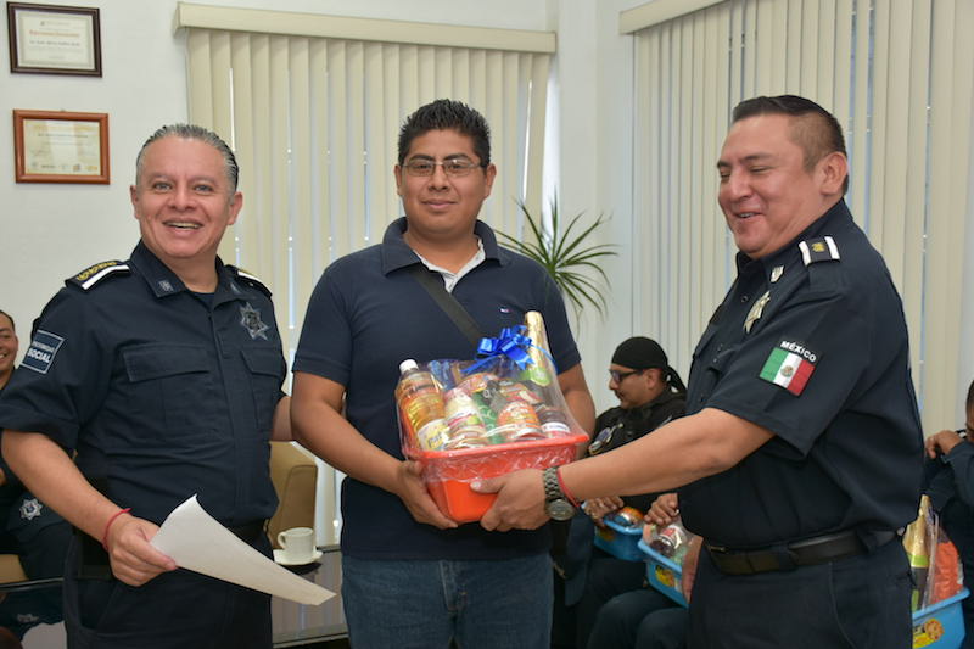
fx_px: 1055
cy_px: 324
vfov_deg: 34.2
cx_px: 487
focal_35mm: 39
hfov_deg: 49.6
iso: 360
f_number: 4
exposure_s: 1/60
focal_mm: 26
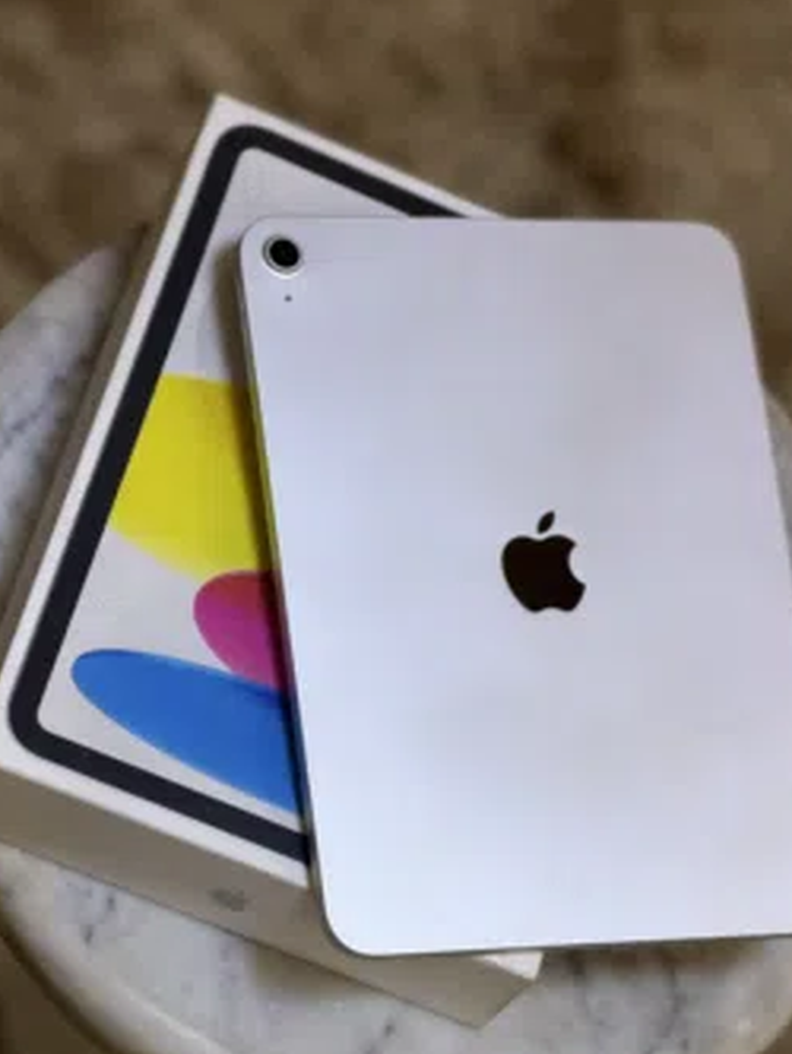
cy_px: 582
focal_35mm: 120
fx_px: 3658
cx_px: 402
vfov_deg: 16.4
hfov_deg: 12.4
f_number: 2.8
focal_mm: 16.89
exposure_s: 1/50
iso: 250
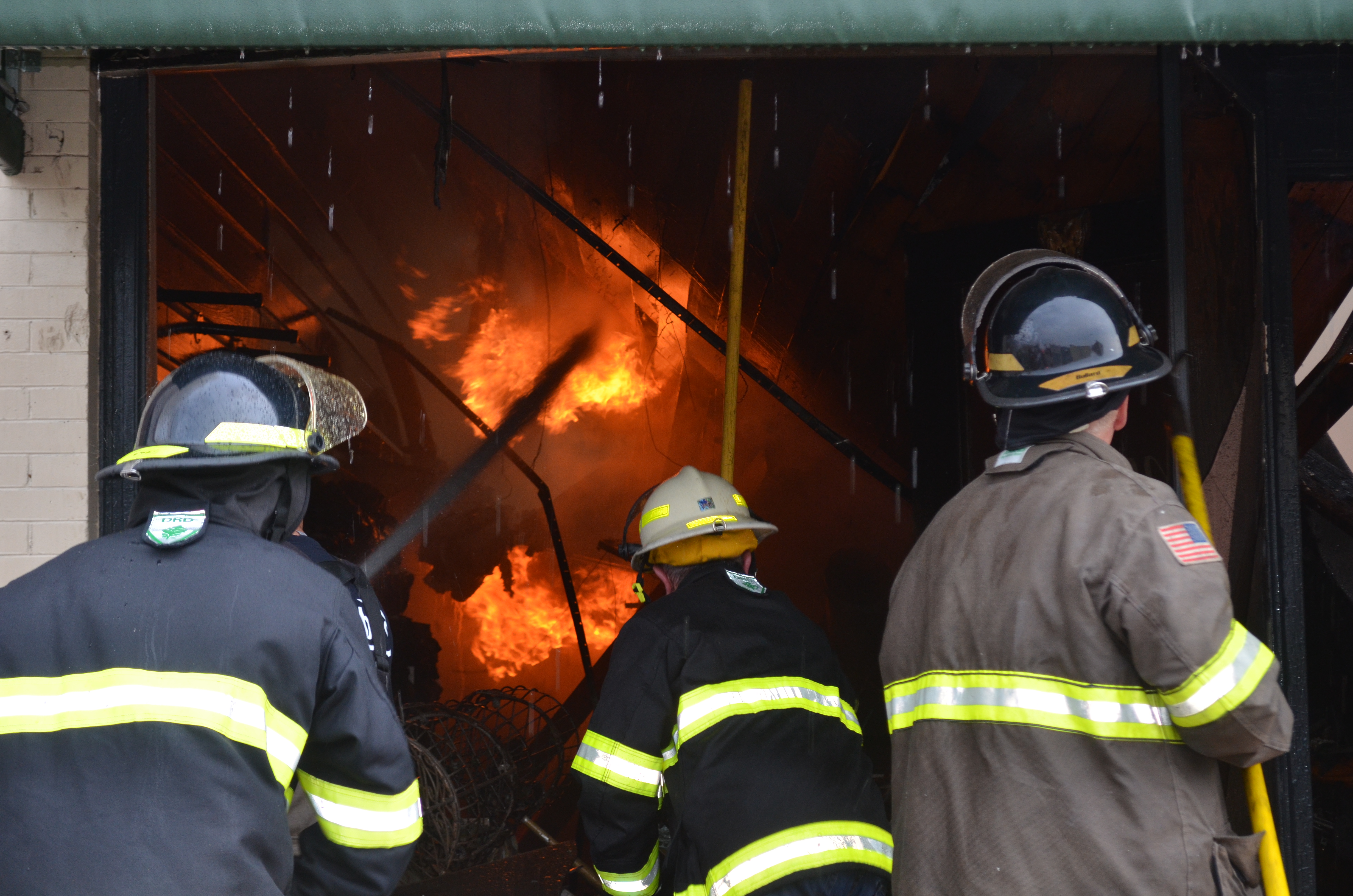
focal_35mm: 69
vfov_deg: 19.6
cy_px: 448
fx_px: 2588
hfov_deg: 29.3
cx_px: 676
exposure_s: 1/60
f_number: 5.3
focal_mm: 46
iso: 640
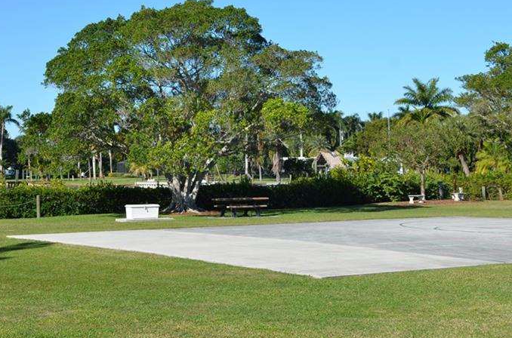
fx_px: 1092
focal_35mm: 77
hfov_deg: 26.4
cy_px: 119
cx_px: 236
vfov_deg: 17.6
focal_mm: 34
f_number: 8
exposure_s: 1/250
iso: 100
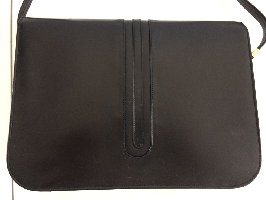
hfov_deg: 61.7
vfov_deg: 48.2
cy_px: 100
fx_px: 223
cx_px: 133
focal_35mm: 29
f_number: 2.2
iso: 400
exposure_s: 1/17
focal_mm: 4.15
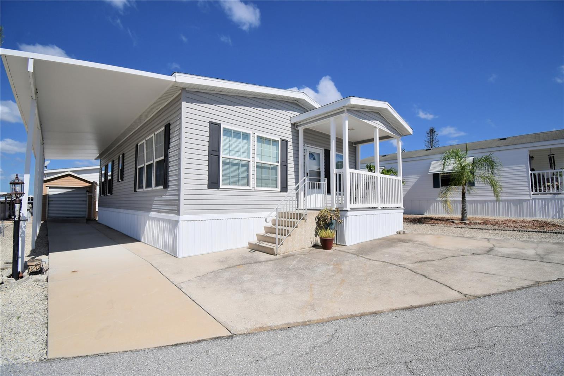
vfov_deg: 77.3
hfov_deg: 100.4
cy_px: 188
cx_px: 282
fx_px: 235
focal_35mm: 15
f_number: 4.5
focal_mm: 10
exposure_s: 1/3200
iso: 100
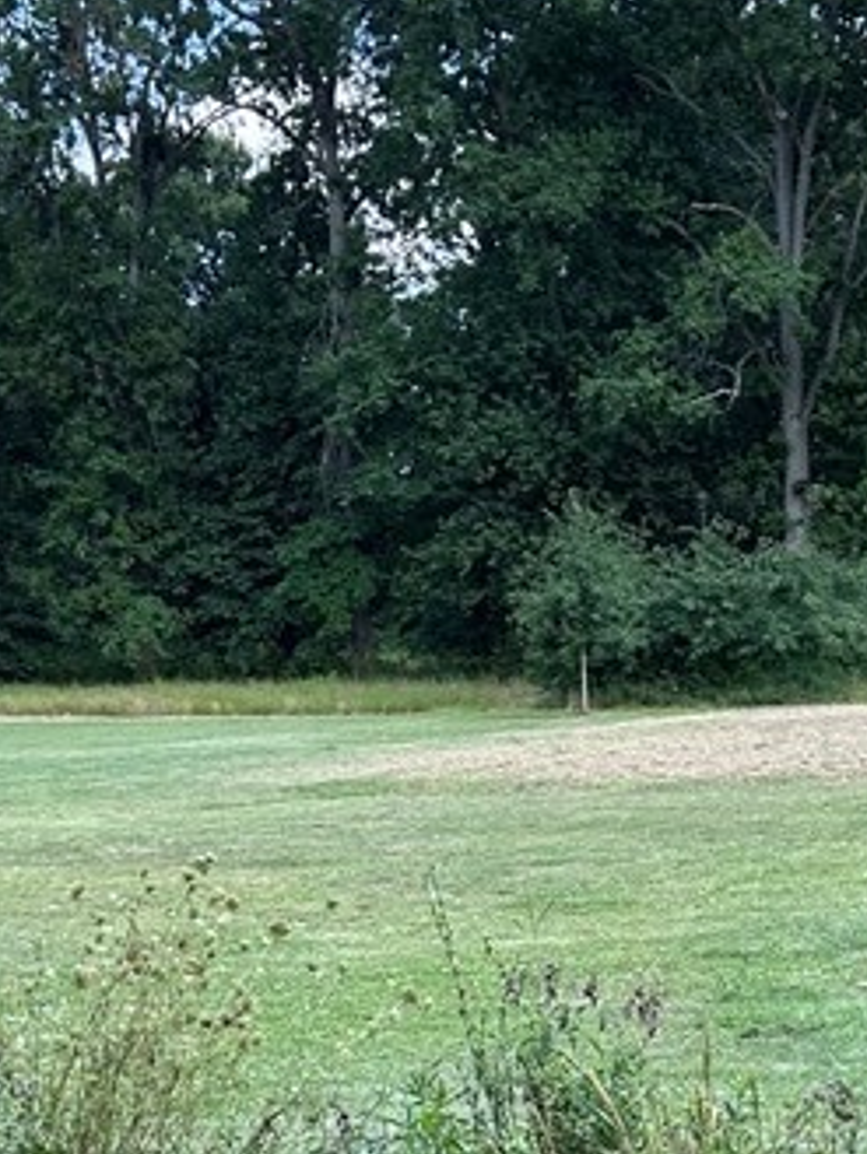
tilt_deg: -11.2
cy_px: 1070
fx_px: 2703
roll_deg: +2.3
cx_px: 632
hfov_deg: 18.1
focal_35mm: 81
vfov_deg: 23.4
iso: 50
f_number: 1.5
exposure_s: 1/780
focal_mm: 5.7
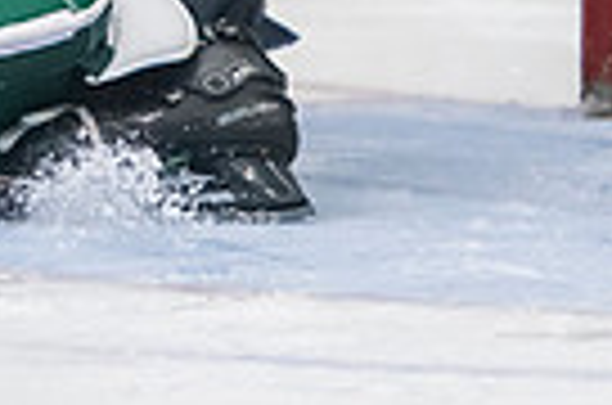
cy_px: -516
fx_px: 16740
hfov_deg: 2.1
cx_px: -53
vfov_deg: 1.4
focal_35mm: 987
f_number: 3.2
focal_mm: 145
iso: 2500
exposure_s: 1/640
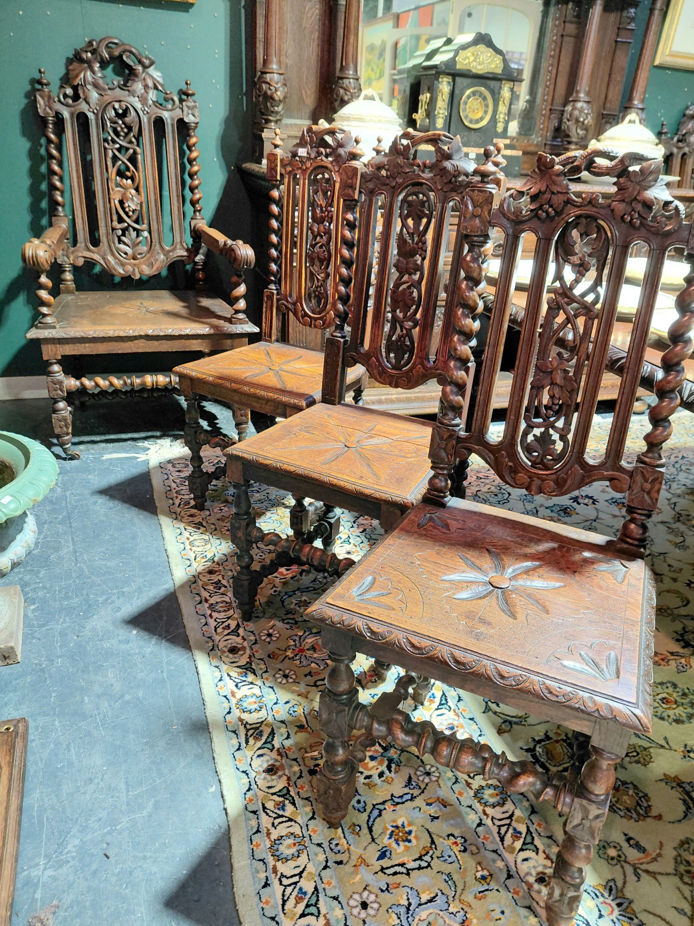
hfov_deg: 54.9
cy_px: 463
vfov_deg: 69.4
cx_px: 347
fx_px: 668
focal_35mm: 25
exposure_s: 1/50.3
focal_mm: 4.69
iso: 250
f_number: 1.8
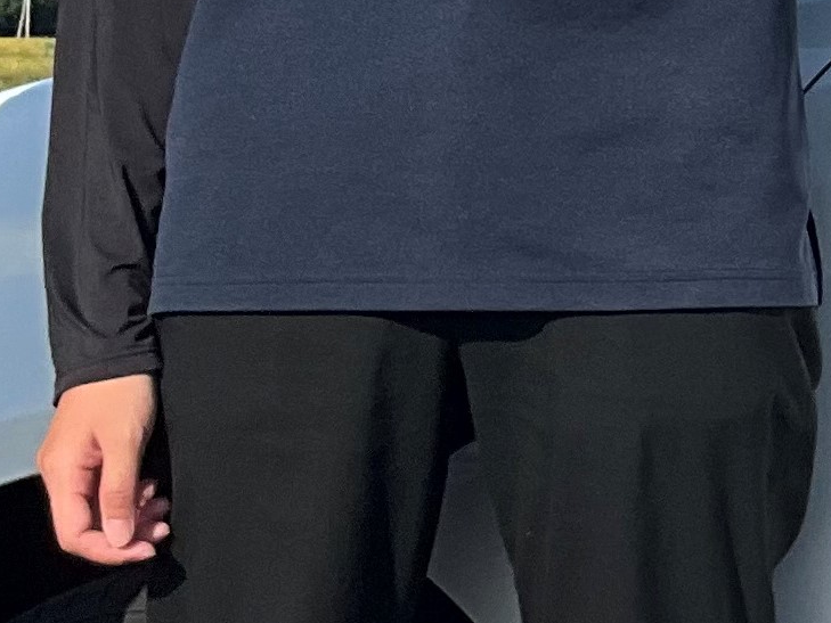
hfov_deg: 15.0
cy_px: -460
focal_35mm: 125
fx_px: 3001
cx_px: 1106
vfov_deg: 11.1
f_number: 1.8
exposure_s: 1/3125
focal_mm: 3
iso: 25
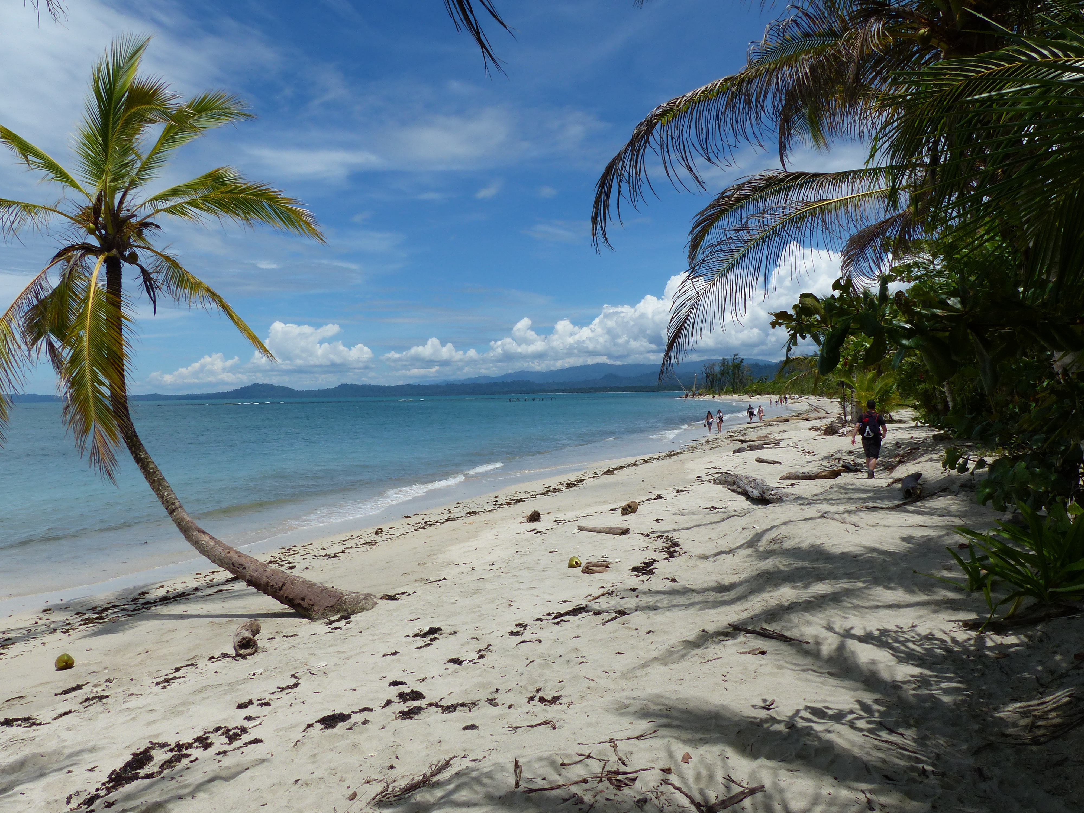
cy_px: 406
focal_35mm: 25
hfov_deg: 69.4
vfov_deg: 54.9
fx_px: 783
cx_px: 542
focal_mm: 4.5
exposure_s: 1/1300
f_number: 4.5
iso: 100
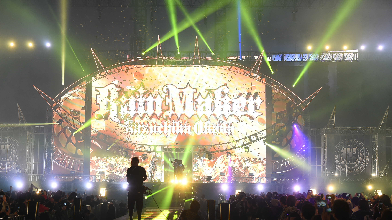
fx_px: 572
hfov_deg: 37.8
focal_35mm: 55
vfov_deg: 21.8
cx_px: 195
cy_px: 132
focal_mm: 48
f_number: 5
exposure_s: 1/500
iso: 3200
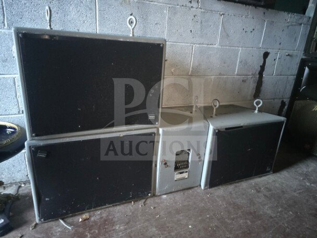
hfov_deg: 73.9
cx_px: 158
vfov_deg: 58.9
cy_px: 119
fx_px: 211
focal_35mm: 23
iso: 3200
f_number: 1.7
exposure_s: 1/8
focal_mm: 6.3
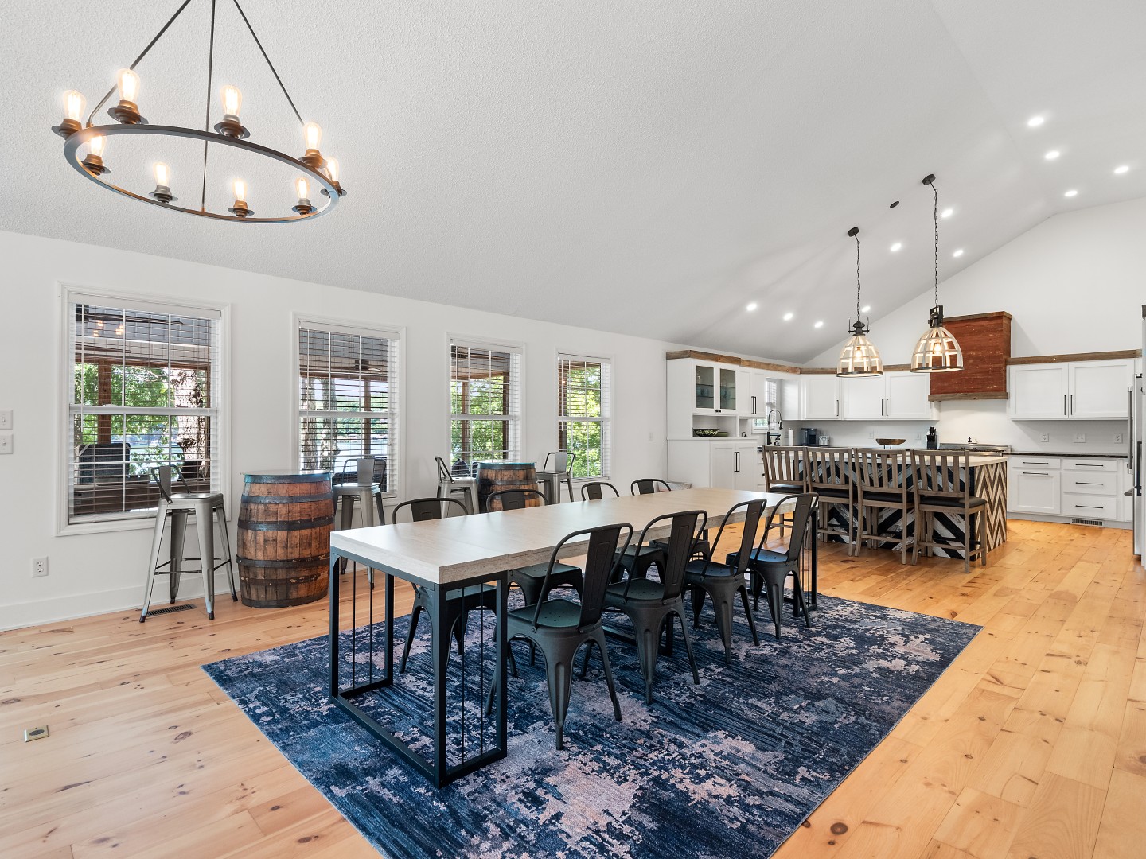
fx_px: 596
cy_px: 430
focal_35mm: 18
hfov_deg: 87.8
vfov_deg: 71.6
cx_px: 573
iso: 400
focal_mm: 9
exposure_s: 1/5
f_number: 5.6
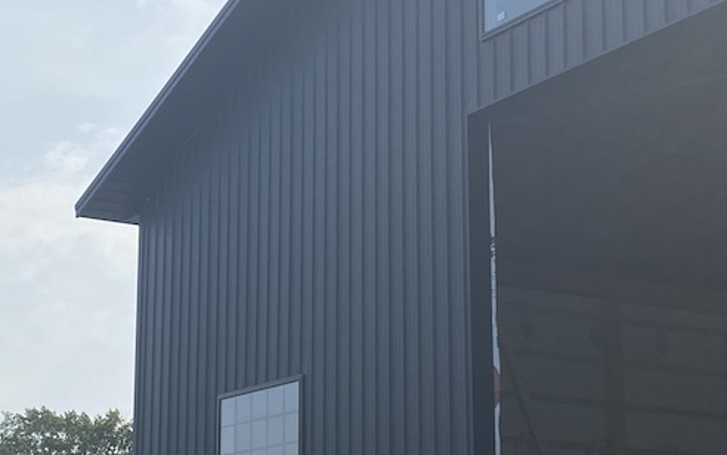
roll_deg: -0.7
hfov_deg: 24.5
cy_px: 273
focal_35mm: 84
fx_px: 1665
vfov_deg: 15.6
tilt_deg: +12.4
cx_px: 226
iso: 32
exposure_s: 1/4608
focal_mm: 4.25
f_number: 1.8
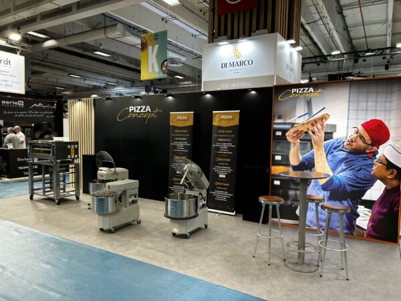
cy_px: 150
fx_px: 301
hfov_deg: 67.3
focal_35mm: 26
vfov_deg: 53.1
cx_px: 200
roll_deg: -0.9
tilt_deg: -2.9
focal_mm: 5.7
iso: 50
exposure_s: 1/100
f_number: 1.5
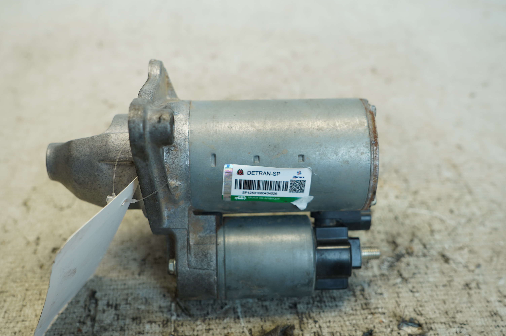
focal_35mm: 40
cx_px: 253
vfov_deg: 33.3
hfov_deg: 48.5
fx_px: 562
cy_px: 168
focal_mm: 27
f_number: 4
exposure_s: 1/60
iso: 160
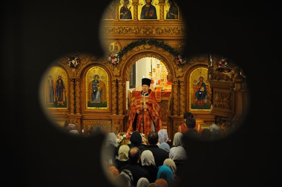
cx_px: 141
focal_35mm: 80
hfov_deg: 25.4
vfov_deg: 17.0
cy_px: 94
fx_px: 626
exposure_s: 1/160
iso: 3200
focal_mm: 80
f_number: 2.8
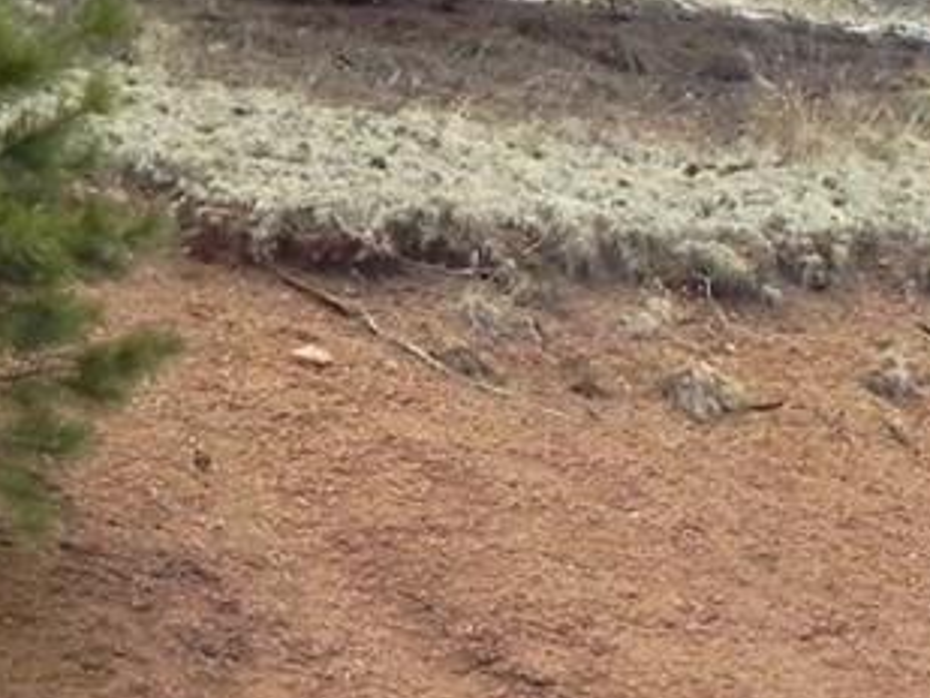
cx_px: 783
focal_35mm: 150
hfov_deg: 13.1
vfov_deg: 9.9
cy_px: 626
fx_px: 4031
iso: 160
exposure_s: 1/284
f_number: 5.6
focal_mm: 5.2
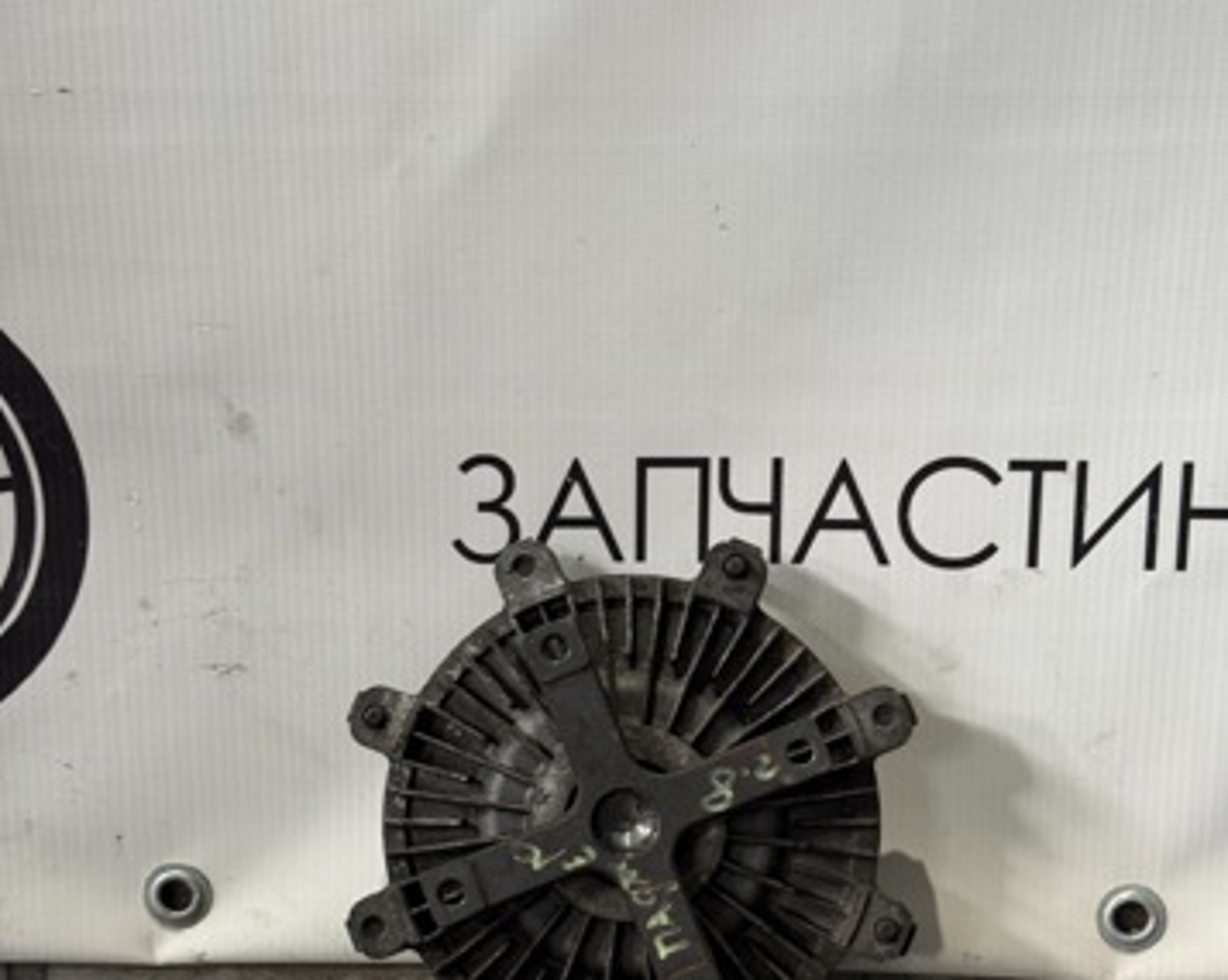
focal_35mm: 63
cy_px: 753
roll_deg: -0.7
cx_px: 614
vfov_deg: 23.9
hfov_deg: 30.0
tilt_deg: -14.3
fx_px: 2288
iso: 64
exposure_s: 1/50
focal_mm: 6.76
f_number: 1.78
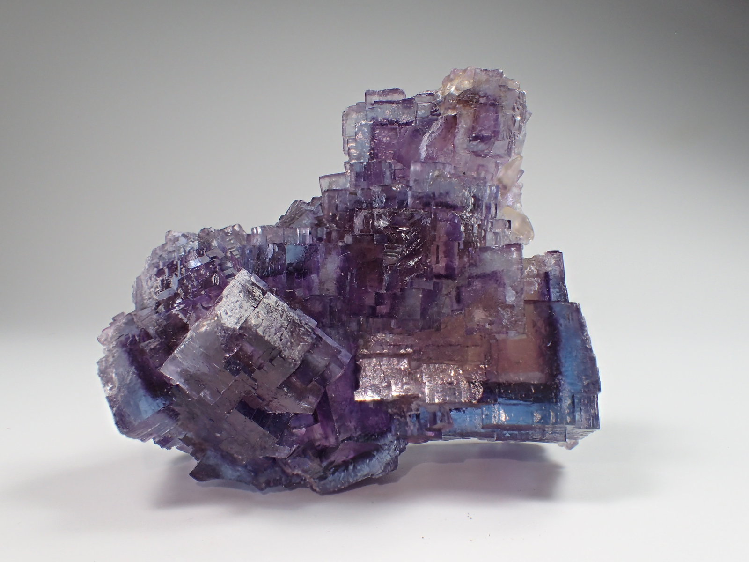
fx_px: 649
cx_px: 374
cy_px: 281
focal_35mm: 30
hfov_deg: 60.0
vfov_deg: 46.8
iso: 125
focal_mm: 5.5
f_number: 3.2
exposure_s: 1/125
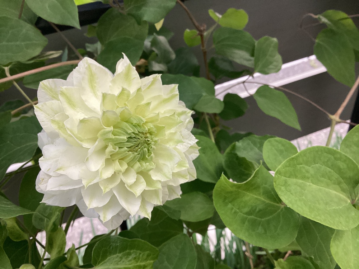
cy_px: 134
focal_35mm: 31
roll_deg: +8.5
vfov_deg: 45.4
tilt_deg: -40.7
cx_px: 180
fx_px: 321
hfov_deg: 58.4
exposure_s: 1/120
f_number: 2.4
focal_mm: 3.3
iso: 50
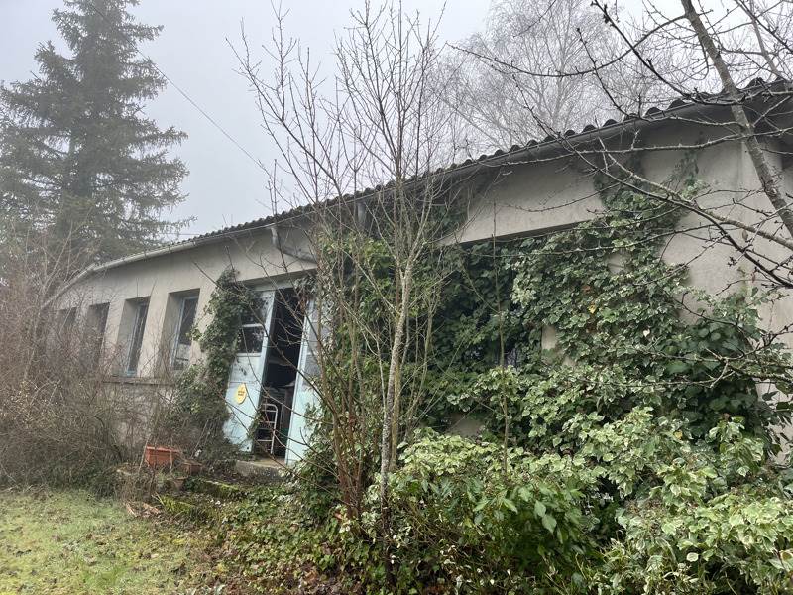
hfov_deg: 67.3
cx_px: 396
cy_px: 298
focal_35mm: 26
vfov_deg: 53.1
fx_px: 596
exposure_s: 1/422
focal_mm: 5.1
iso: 50
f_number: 1.6
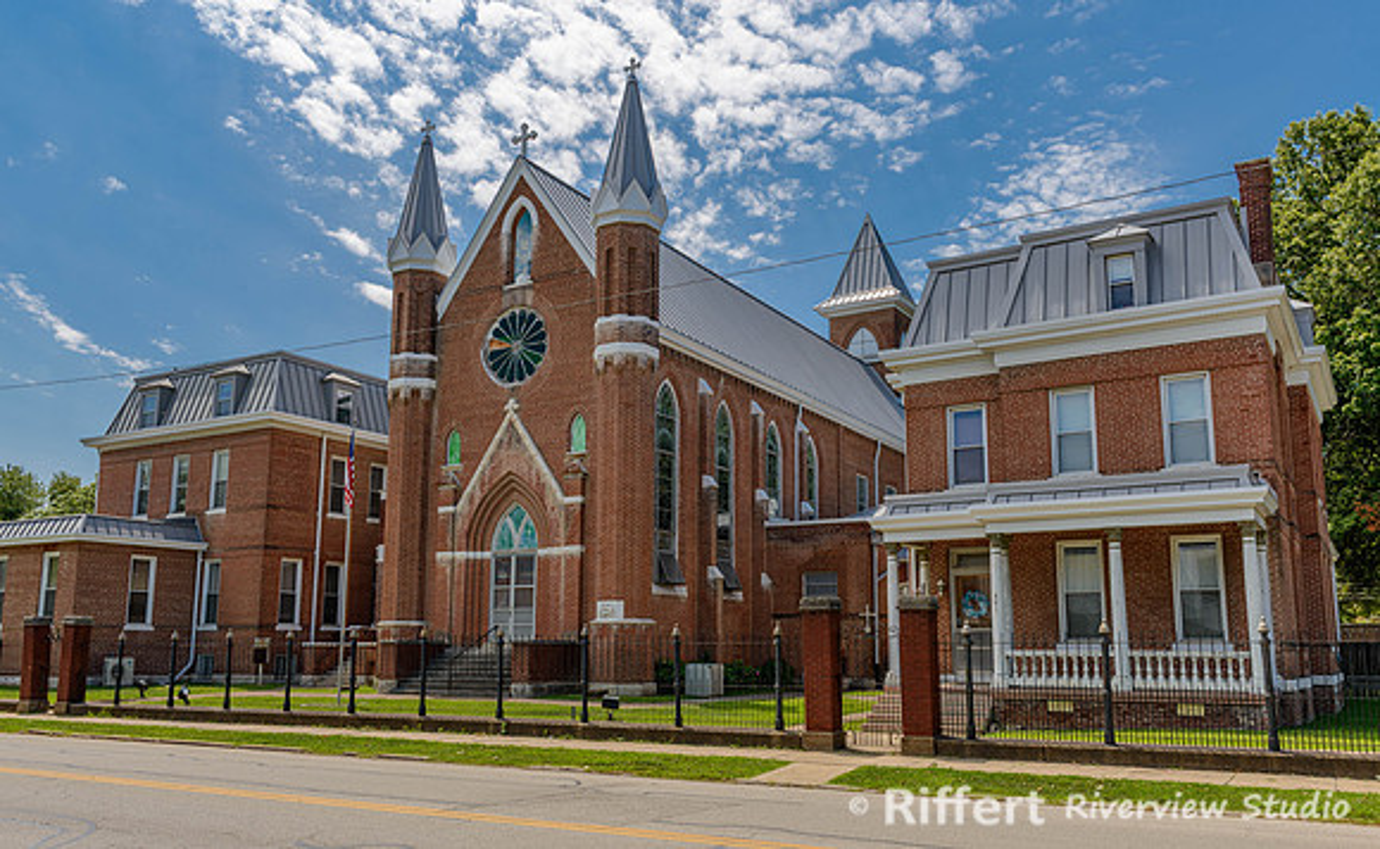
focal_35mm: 30
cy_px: 469
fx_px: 1106
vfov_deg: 42.0
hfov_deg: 63.9
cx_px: 707
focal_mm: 28
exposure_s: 1/200
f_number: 10
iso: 100
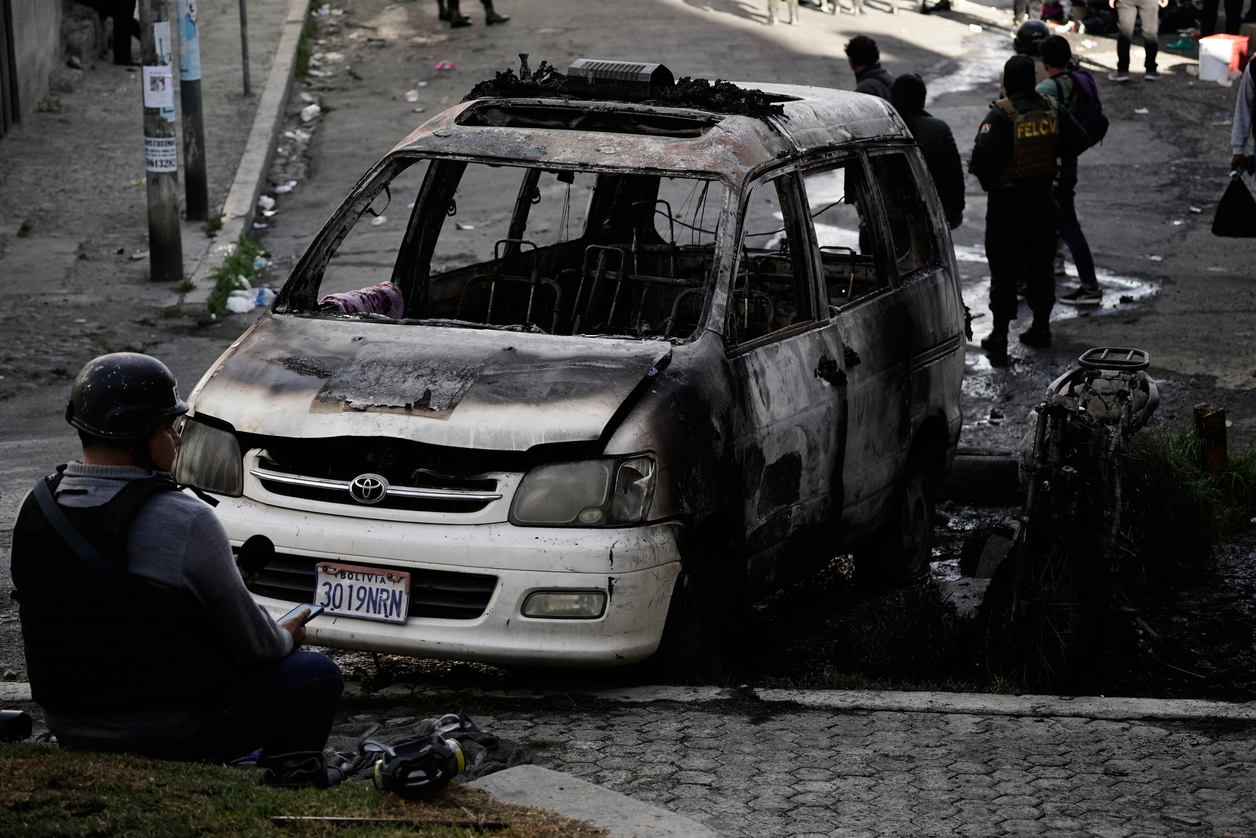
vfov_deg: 13.7
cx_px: 628
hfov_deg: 20.4
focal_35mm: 100
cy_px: 419
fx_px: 3489
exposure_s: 1/800
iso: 1000
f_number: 5.6
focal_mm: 100
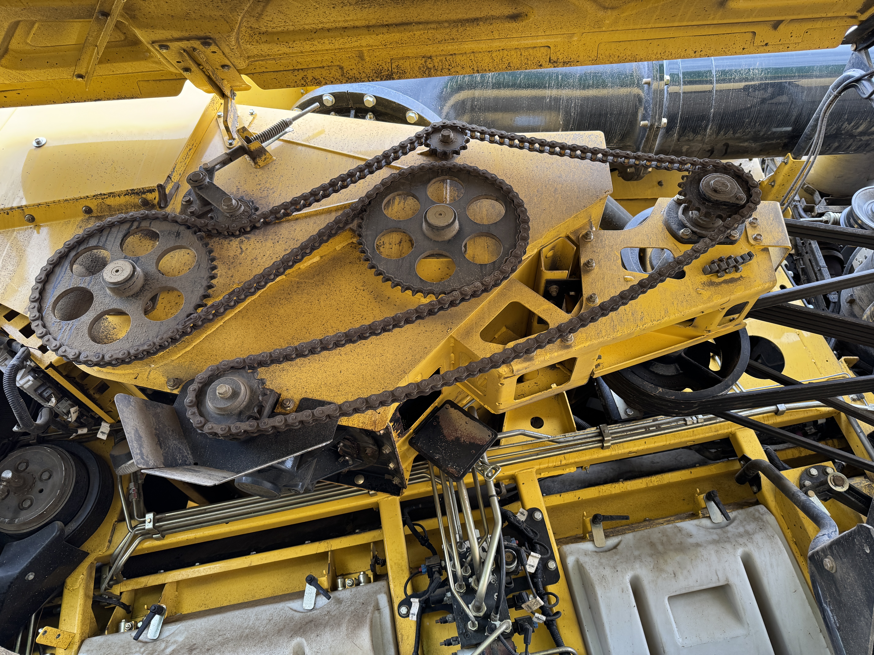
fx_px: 606
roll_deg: -0.4
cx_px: 437
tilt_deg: +31.8
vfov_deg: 56.8
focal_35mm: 24
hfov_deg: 71.6
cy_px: 328
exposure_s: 1/121
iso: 200
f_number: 1.78
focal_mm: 6.76
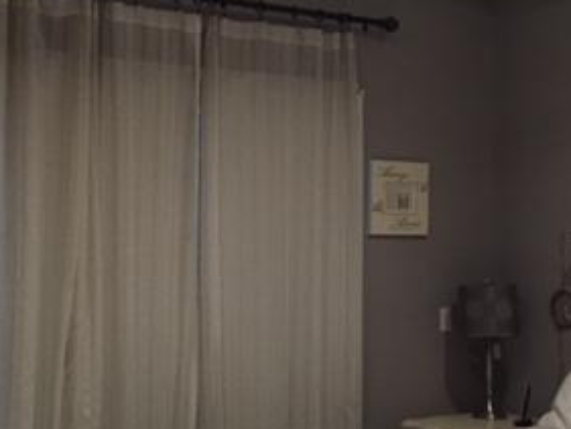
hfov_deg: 29.3
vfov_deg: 22.2
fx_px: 1089
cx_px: 321
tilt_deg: +4.9
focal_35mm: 66
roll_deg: -1.3
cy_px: 146
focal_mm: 4.15
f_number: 2.2
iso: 250
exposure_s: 1/30
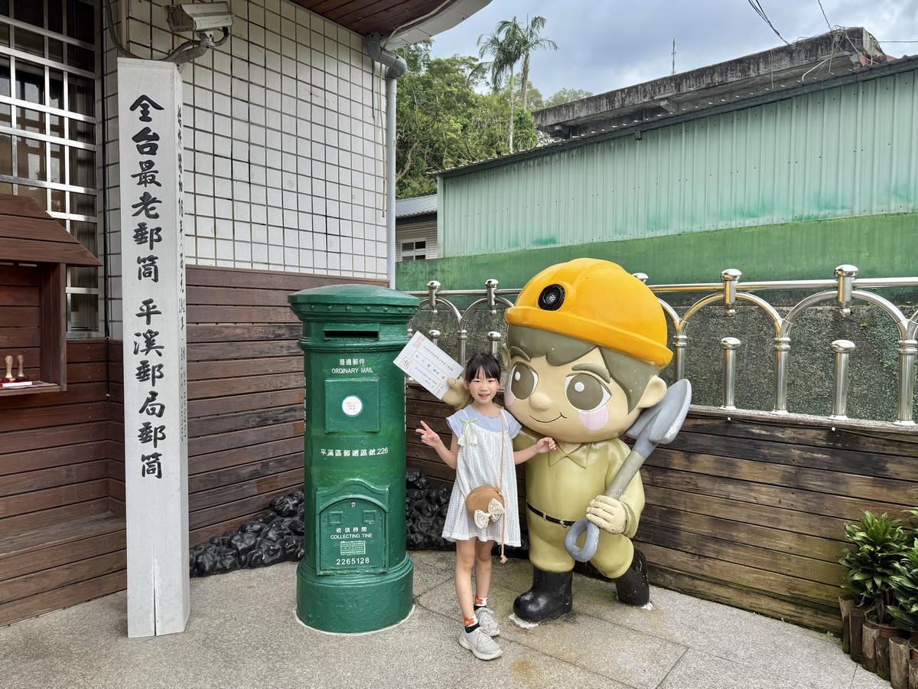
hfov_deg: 71.6
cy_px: 344
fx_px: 636
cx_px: 459
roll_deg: -0.6
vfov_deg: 56.8
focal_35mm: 24
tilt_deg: -3.3
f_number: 1.78
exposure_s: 1/858
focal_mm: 6.76
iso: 80
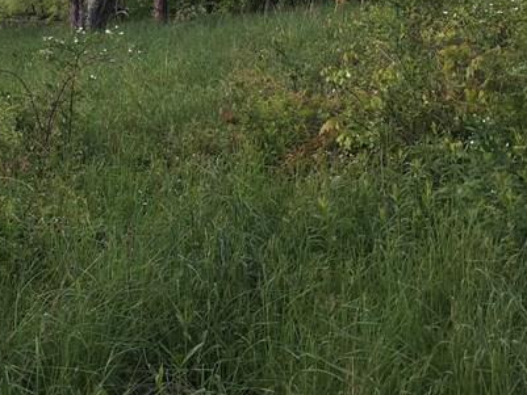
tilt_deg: +2.7
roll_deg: +0.3
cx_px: 127
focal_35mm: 74
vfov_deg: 19.3
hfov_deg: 26.0
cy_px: -14
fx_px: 1127
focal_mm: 4.15
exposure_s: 1/161
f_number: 2.2
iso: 25
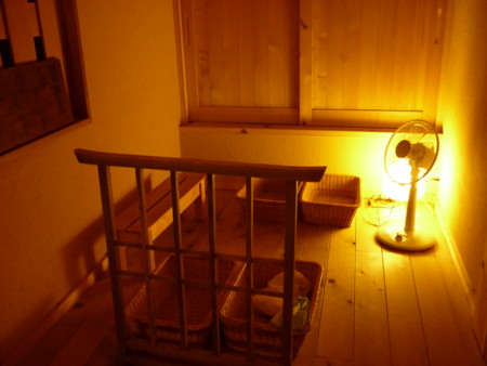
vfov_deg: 43.0
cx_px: 244
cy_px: 183
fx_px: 465
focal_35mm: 33
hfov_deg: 55.3
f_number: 2.8
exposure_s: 1/8
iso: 400
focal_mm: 5.5
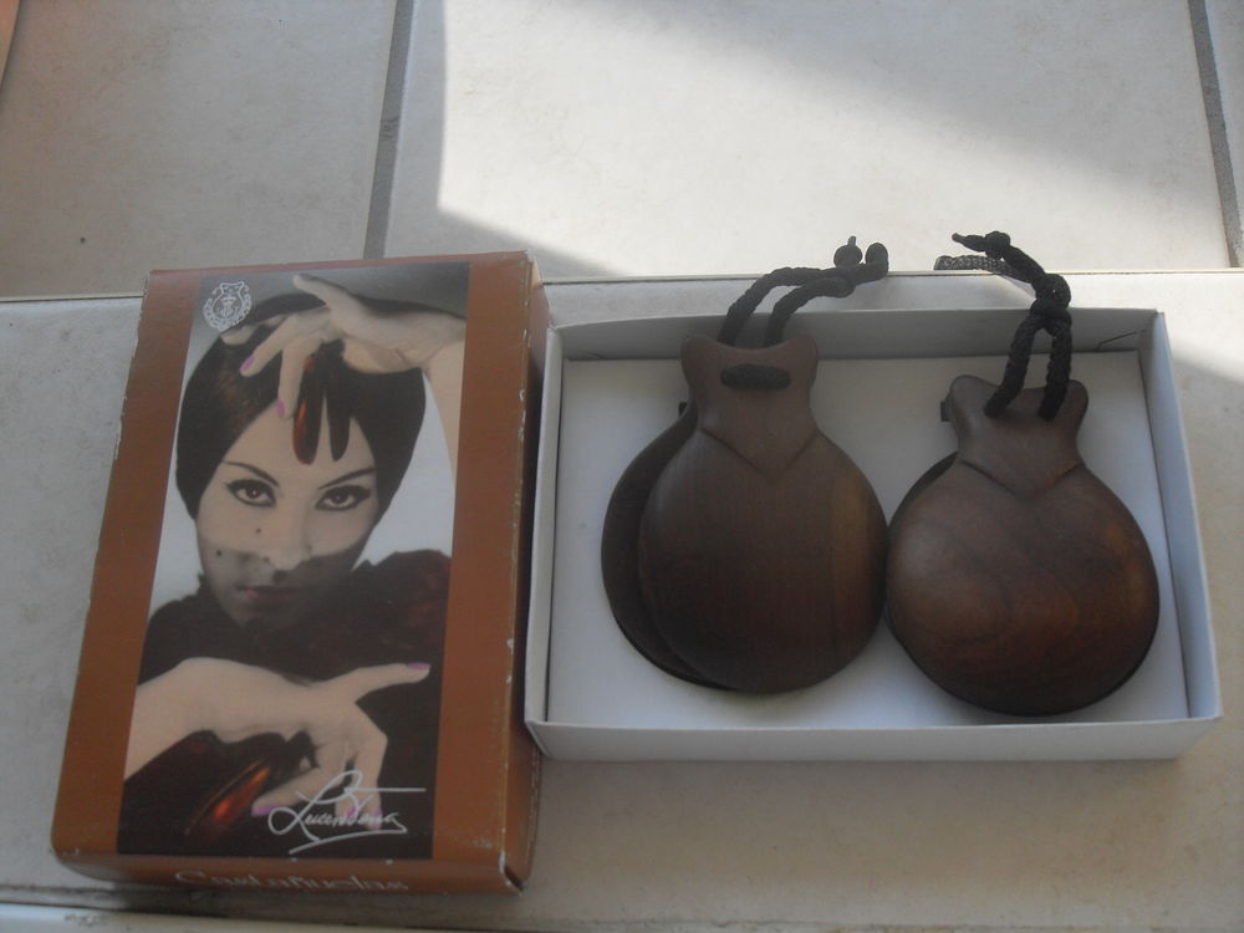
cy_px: 466
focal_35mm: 37
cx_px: 622
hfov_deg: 50.1
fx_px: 1330
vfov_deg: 38.7
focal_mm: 6.3
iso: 80
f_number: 2.8
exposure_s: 1/350
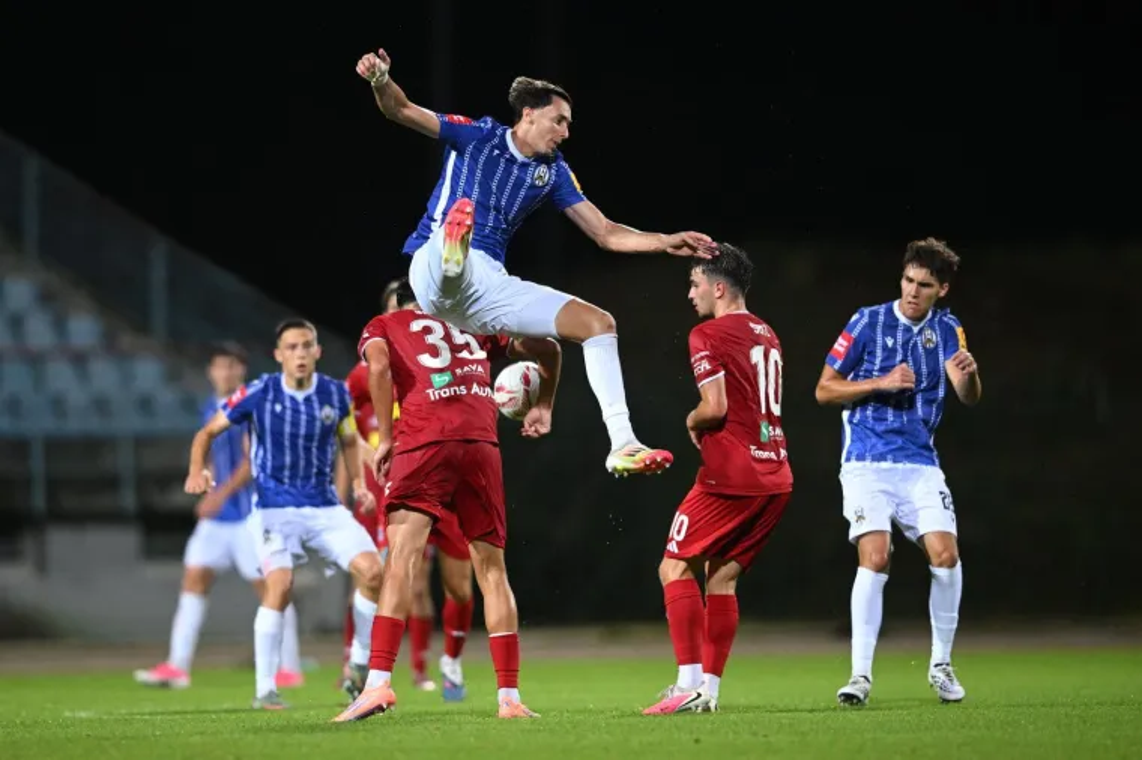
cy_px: 380
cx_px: 571
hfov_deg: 5.2
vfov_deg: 3.4
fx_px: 12683
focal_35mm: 400
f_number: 2.8
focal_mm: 400
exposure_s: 1/2500
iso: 4000
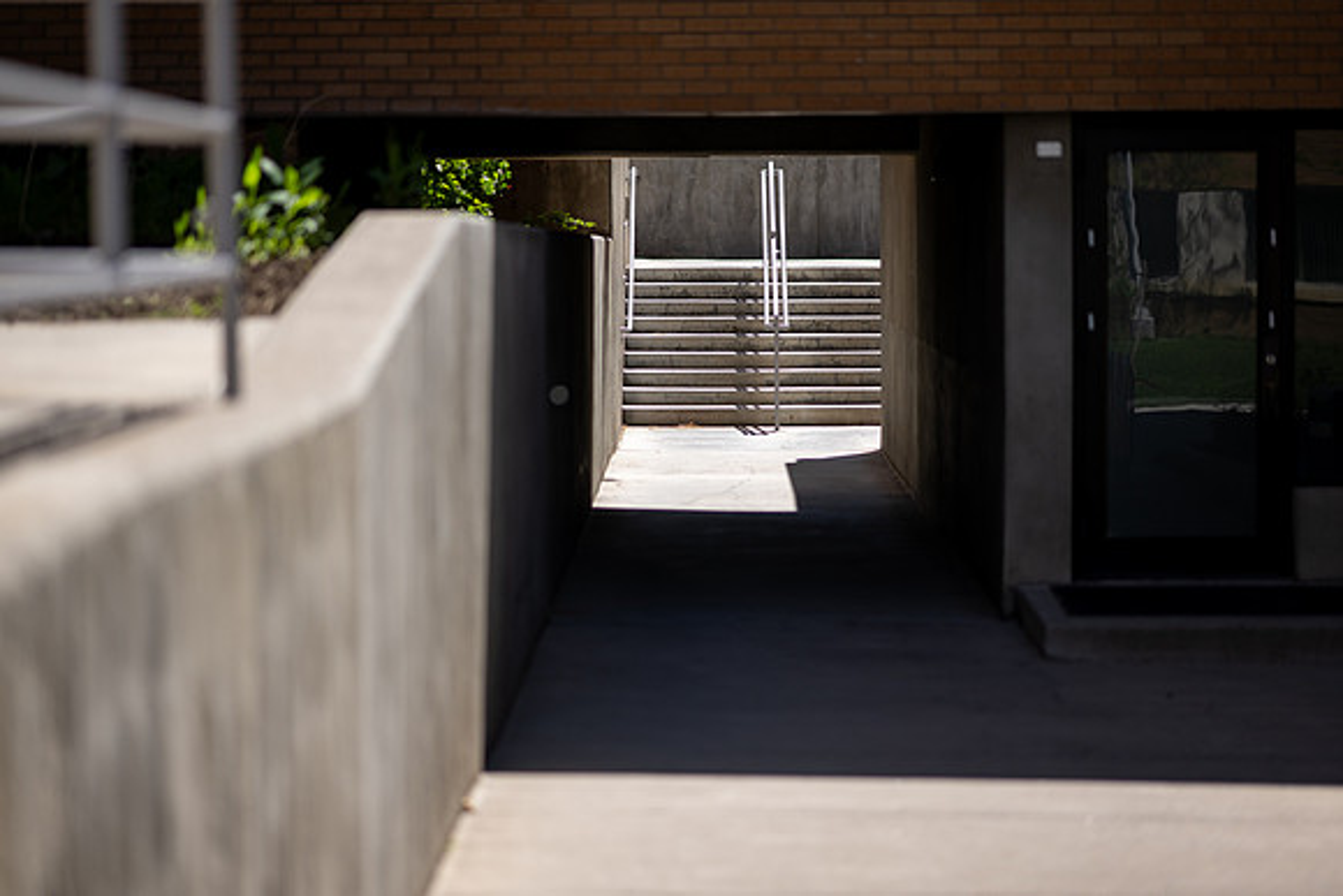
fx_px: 3918
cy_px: 448
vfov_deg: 13.0
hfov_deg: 19.5
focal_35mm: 105
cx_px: 672
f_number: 1.4
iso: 80
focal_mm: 105
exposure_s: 1/5000
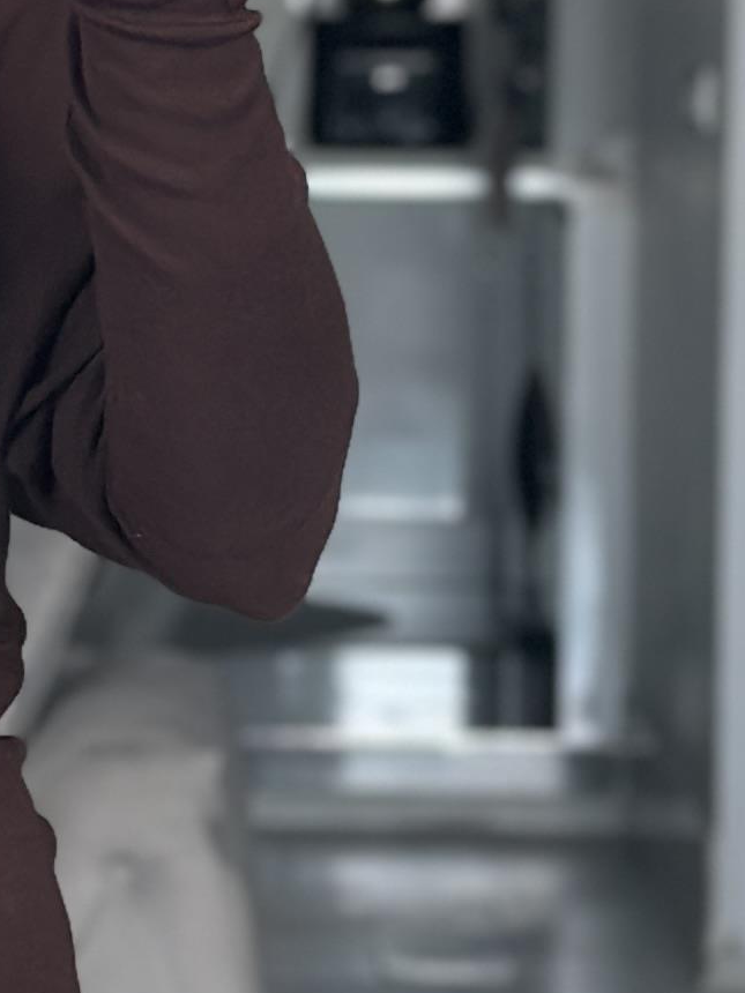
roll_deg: -0.1
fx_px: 6457
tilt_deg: -16.0
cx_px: -445
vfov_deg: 8.8
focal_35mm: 225
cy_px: 216
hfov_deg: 6.5
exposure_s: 1/183
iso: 80
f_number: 1.78
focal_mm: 6.86
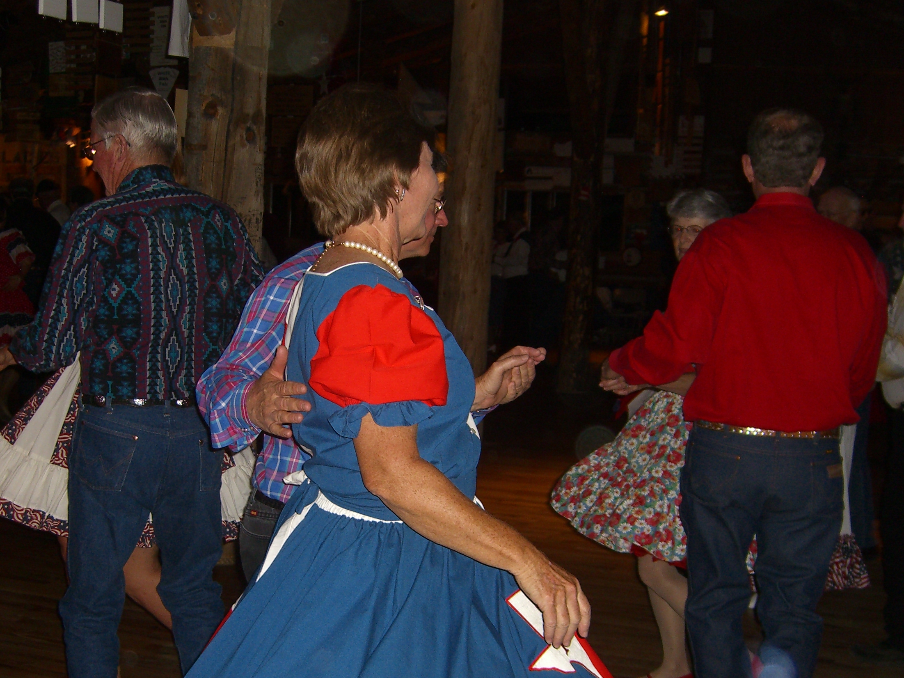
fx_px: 1384
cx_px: 365
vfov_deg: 27.4
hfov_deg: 36.1
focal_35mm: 53
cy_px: 447
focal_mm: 7.9
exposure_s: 1/60
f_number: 2.8
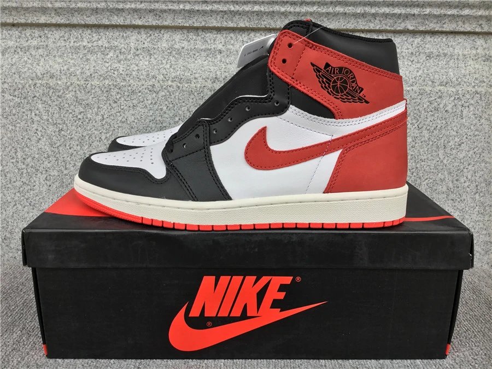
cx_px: 246
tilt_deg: -13.4
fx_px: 441
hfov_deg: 58.4
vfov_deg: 45.4
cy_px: 184
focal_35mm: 31
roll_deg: -0.5
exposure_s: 1/175
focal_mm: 3.3
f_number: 2.4
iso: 25
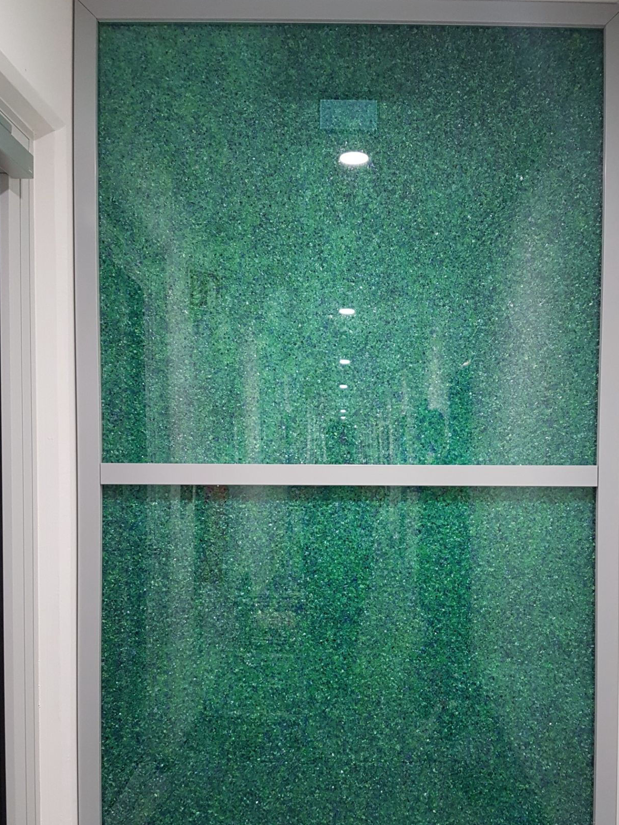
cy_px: 477
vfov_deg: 56.5
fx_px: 763
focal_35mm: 32
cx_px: 362
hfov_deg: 44.0
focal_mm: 4.2
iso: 160
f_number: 1.7
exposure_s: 1/33
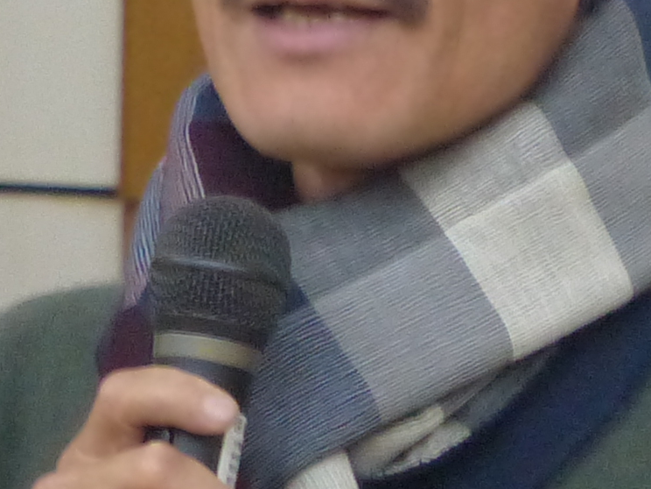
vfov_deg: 0.9
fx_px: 30654
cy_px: 209
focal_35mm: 1630
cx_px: -522
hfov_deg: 1.2
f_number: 2.8
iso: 400
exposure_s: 1/40
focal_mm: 54.5
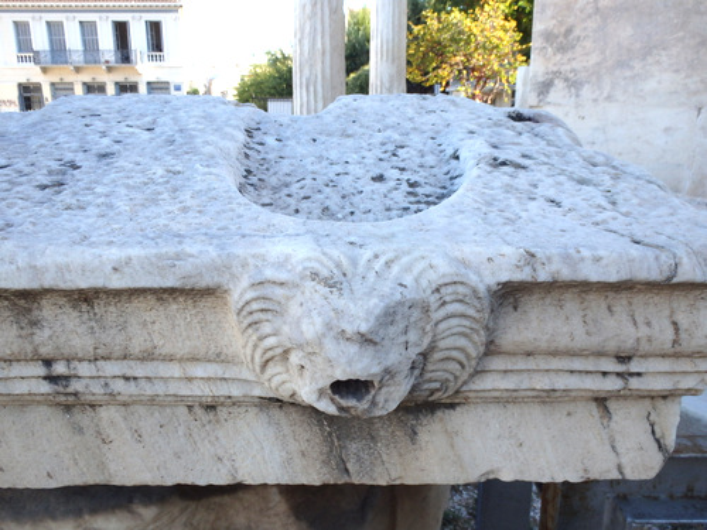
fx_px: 572
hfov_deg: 63.4
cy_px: 265
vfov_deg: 49.7
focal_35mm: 28
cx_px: 354
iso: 125
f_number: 3.9
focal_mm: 5
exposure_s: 1/250
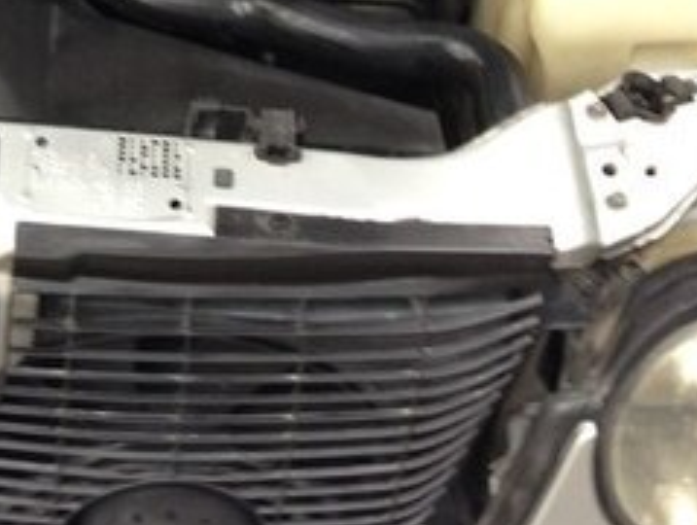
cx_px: -6
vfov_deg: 15.4
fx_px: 1835
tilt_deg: -39.5
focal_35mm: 91
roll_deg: -0.4
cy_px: -182
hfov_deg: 20.8
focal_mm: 4.12
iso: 64
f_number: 2.4
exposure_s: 1/60
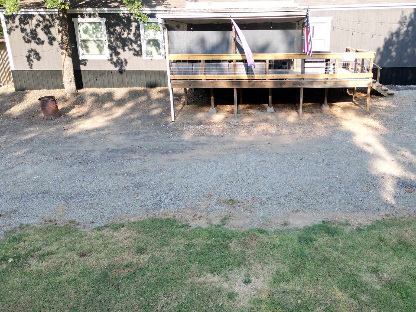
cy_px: 155
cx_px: 246
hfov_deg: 59.5
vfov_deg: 46.8
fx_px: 361
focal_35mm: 30
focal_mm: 6.72
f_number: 1.7
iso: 200
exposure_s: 1/725
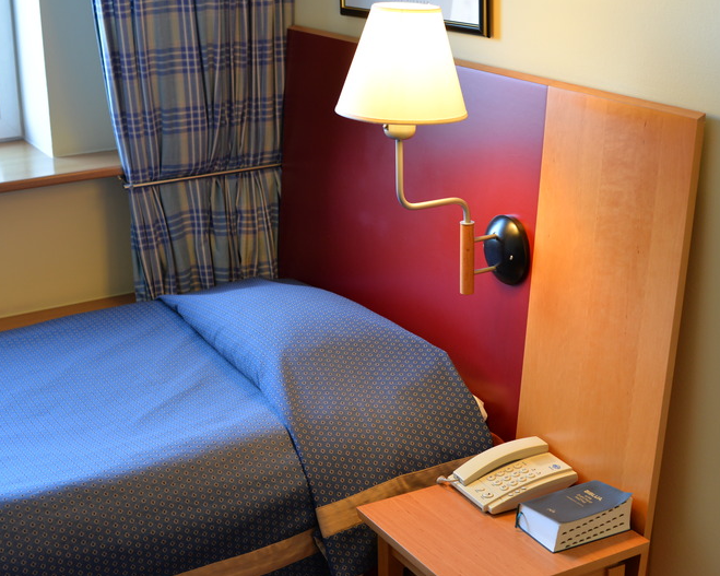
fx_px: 1214
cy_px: 287
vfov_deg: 26.7
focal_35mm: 57
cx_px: 356
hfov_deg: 33.0
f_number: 4
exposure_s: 1/60
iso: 560
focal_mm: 50
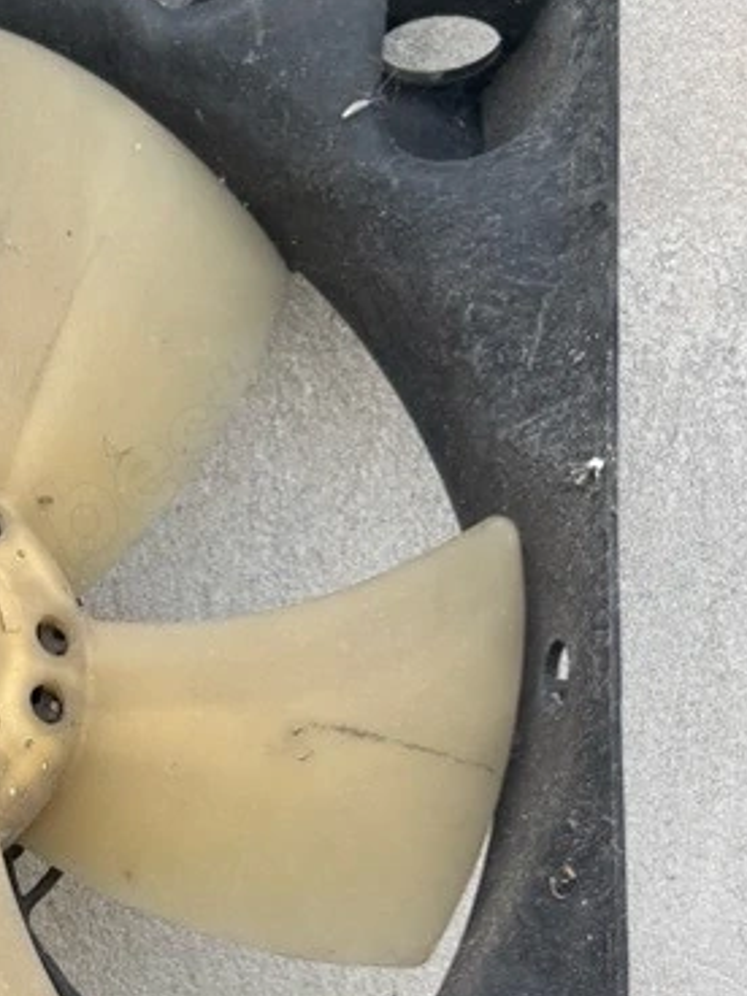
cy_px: 1164
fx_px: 2503
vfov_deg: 21.1
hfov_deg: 16.4
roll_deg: -2.2
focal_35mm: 87
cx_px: -108
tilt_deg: -23.1
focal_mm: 6.76
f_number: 1.78
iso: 64
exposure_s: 1/185
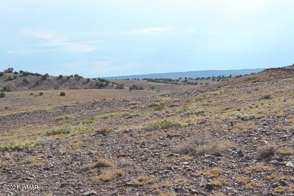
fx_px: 441
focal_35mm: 54
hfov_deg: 36.9
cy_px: 98
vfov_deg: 25.1
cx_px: 147
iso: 100
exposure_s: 1/250
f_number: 8
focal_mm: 36
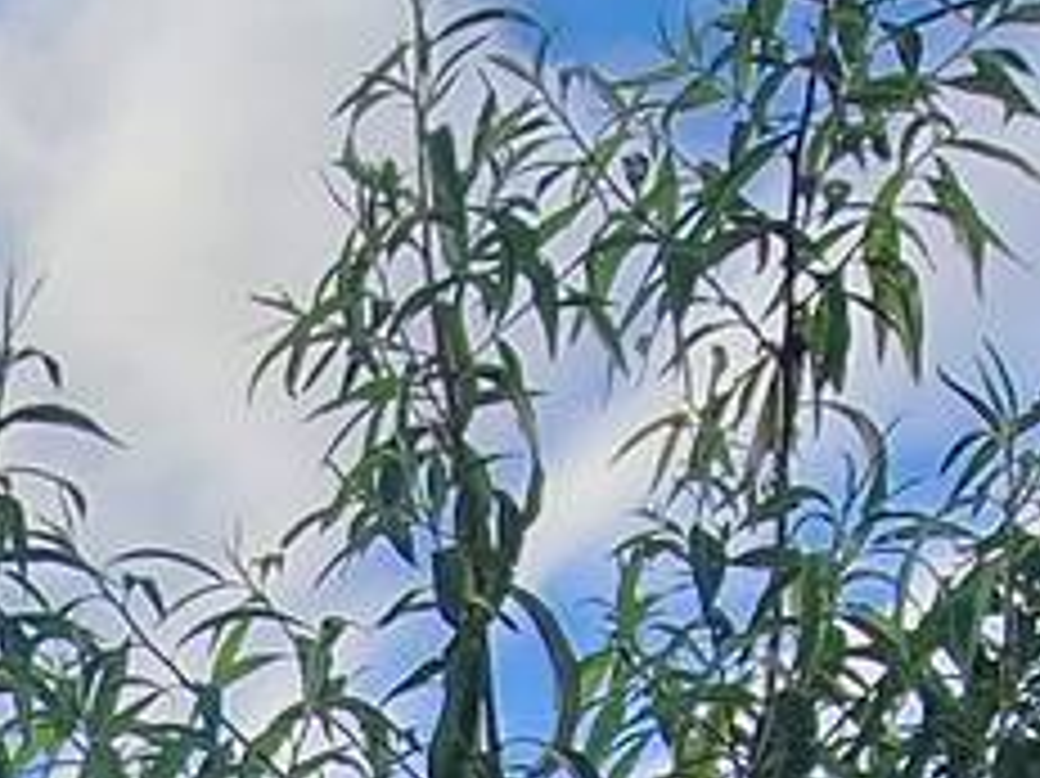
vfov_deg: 13.5
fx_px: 2432
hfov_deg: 21.3
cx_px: -396
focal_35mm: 81
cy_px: 1844
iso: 40
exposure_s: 1/1153
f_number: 2.2
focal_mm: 1.74
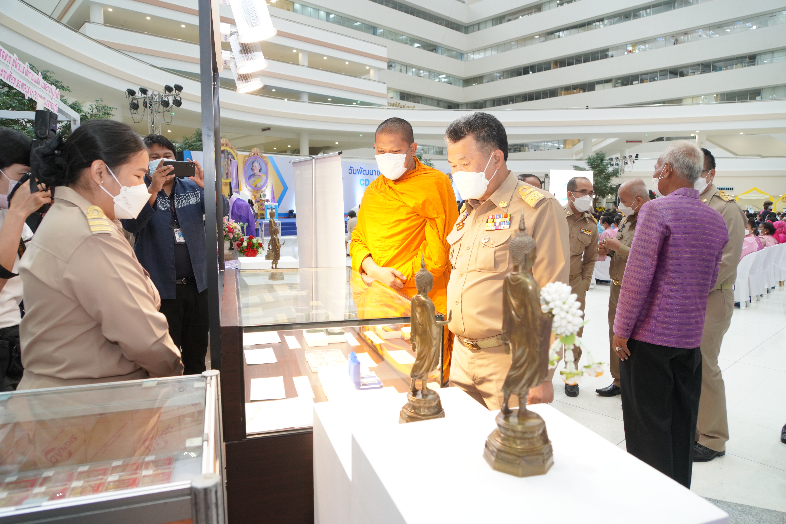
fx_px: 524
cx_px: 393
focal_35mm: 24
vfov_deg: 53.2
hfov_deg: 73.7
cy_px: 262
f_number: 5.6
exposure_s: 1/100
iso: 2500
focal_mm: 24
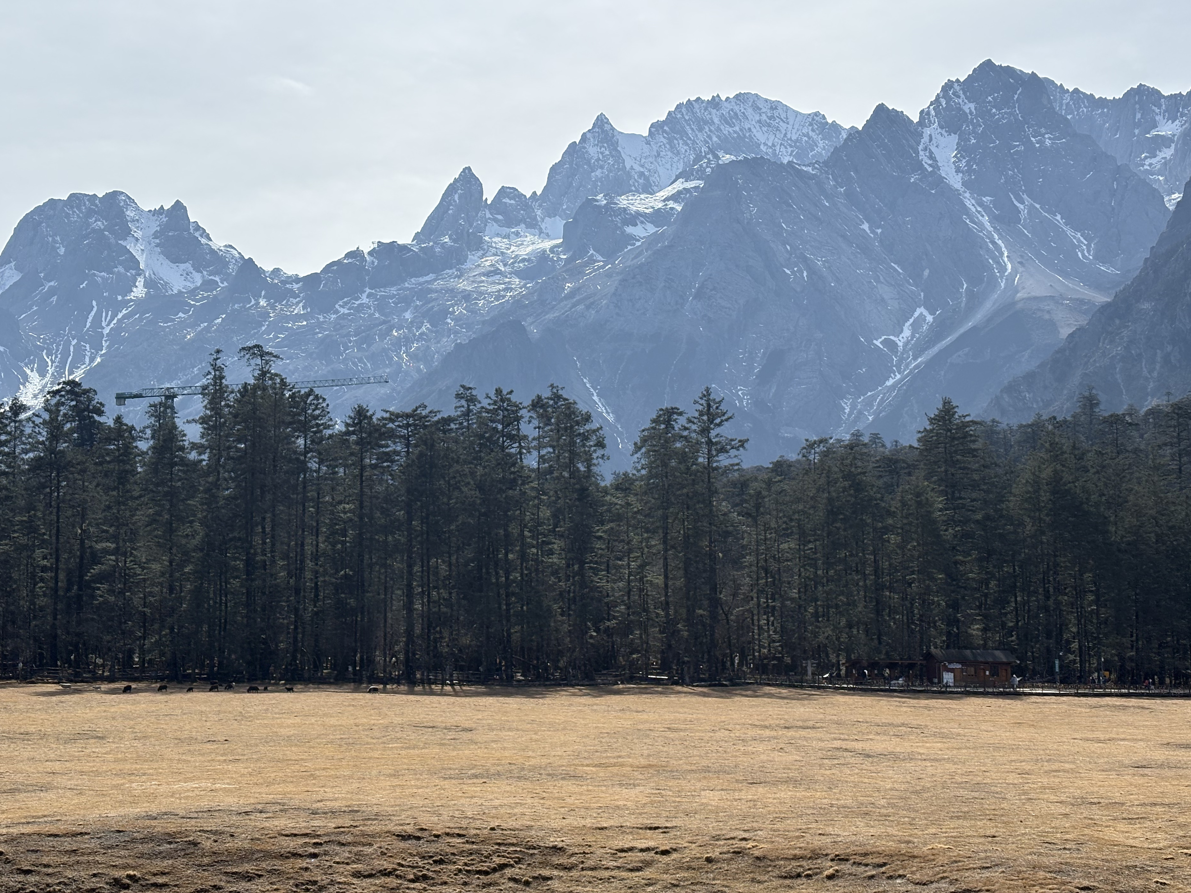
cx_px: 567
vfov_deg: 26.1
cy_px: 447
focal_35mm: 56
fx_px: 1927
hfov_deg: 34.3
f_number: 1.6
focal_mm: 5.96
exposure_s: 1/4630
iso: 40
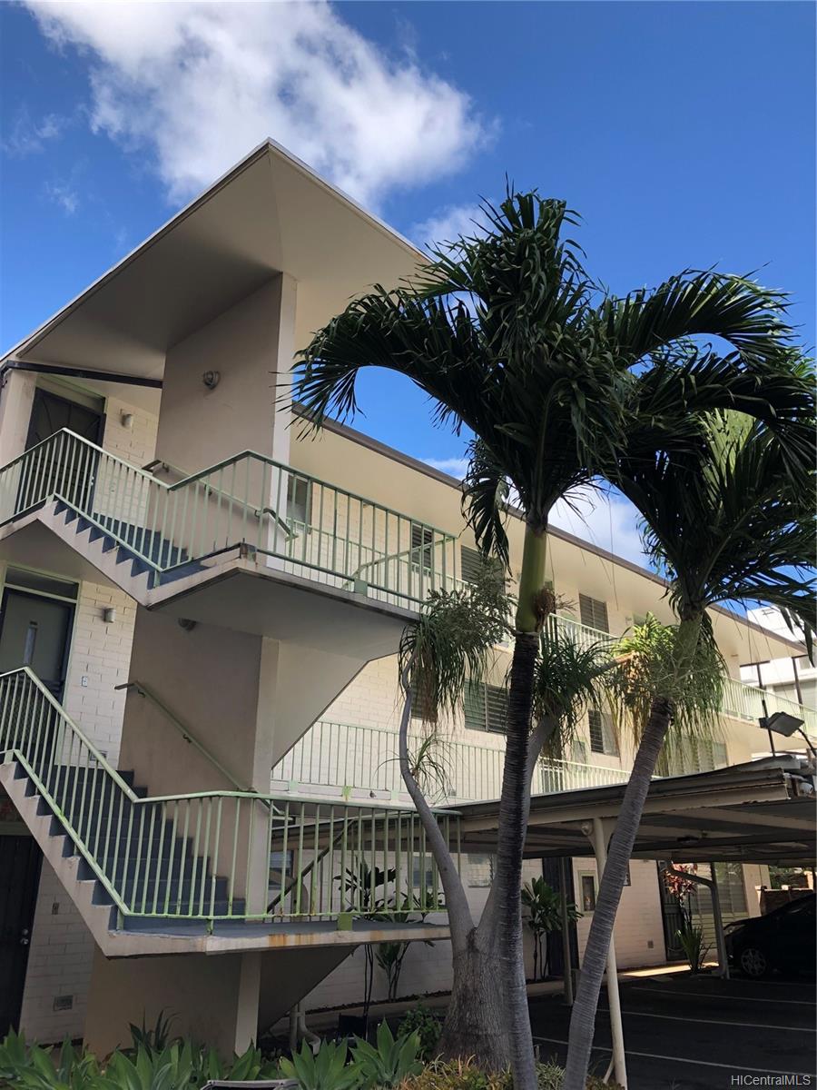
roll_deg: +0.2
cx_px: 408
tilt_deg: +20.6
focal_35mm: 28
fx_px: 881
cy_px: 545
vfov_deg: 63.4
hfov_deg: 49.7
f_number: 1.8
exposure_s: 1/727
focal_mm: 3.99
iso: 20
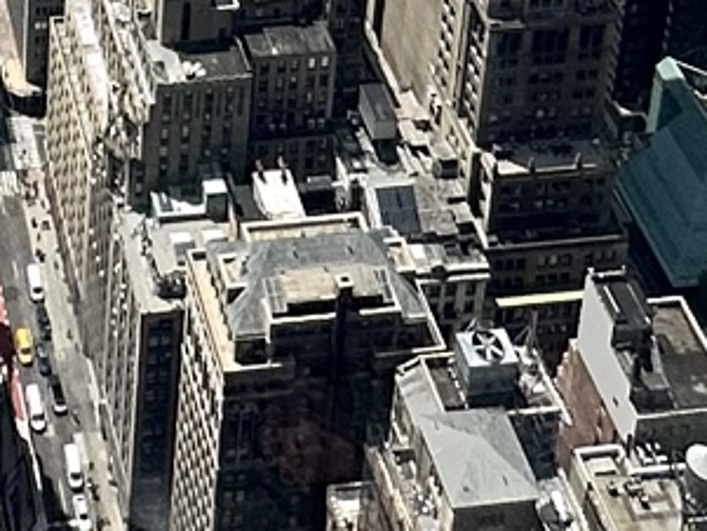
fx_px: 1900
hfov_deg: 19.6
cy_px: -1041
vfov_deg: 10.9
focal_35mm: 93
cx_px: -179
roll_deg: +0.5
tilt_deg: -16.7
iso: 50
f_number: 2.2
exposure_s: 1/2681
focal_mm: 2.22
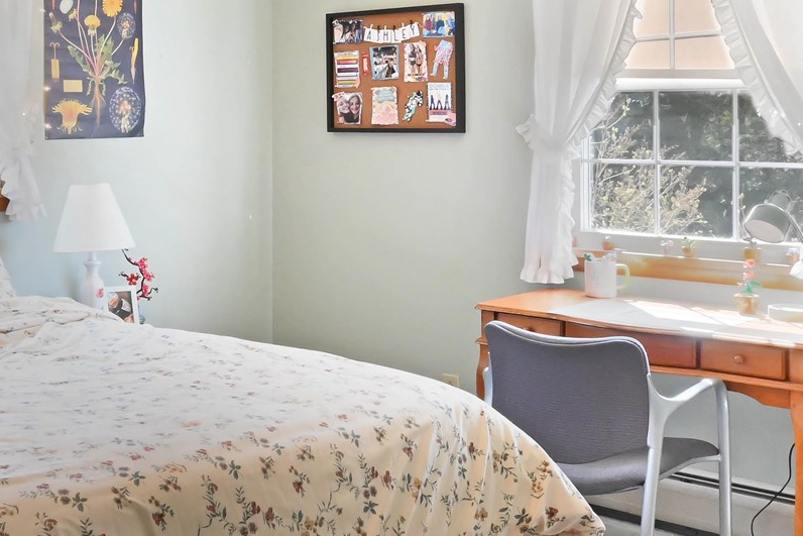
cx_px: 91
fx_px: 1205
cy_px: 144
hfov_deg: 34.9
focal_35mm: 54
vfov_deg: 24.8
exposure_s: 1/8
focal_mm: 14
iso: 2500
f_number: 14
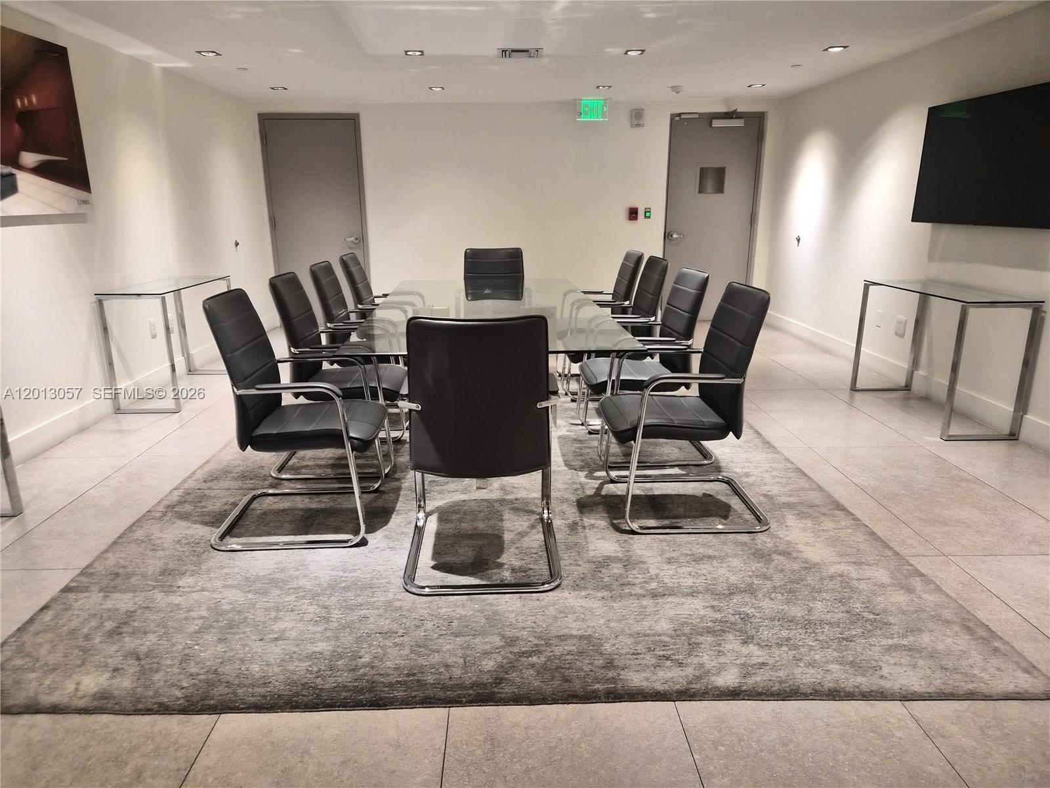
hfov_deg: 73.9
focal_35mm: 23
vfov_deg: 58.9
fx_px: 698
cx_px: 525
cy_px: 394
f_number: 1.8
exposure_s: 1/120
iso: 640
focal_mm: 5.4
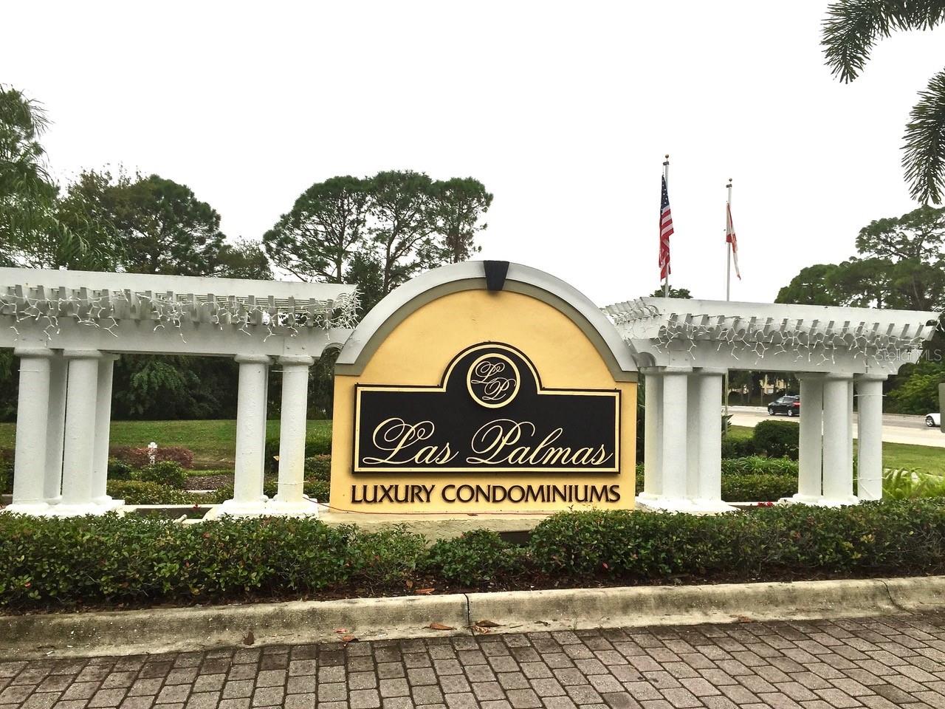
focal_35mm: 29
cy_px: 354
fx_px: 792
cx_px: 472
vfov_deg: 48.2
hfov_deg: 61.7
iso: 32
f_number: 2.2
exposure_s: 1/148
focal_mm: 4.15
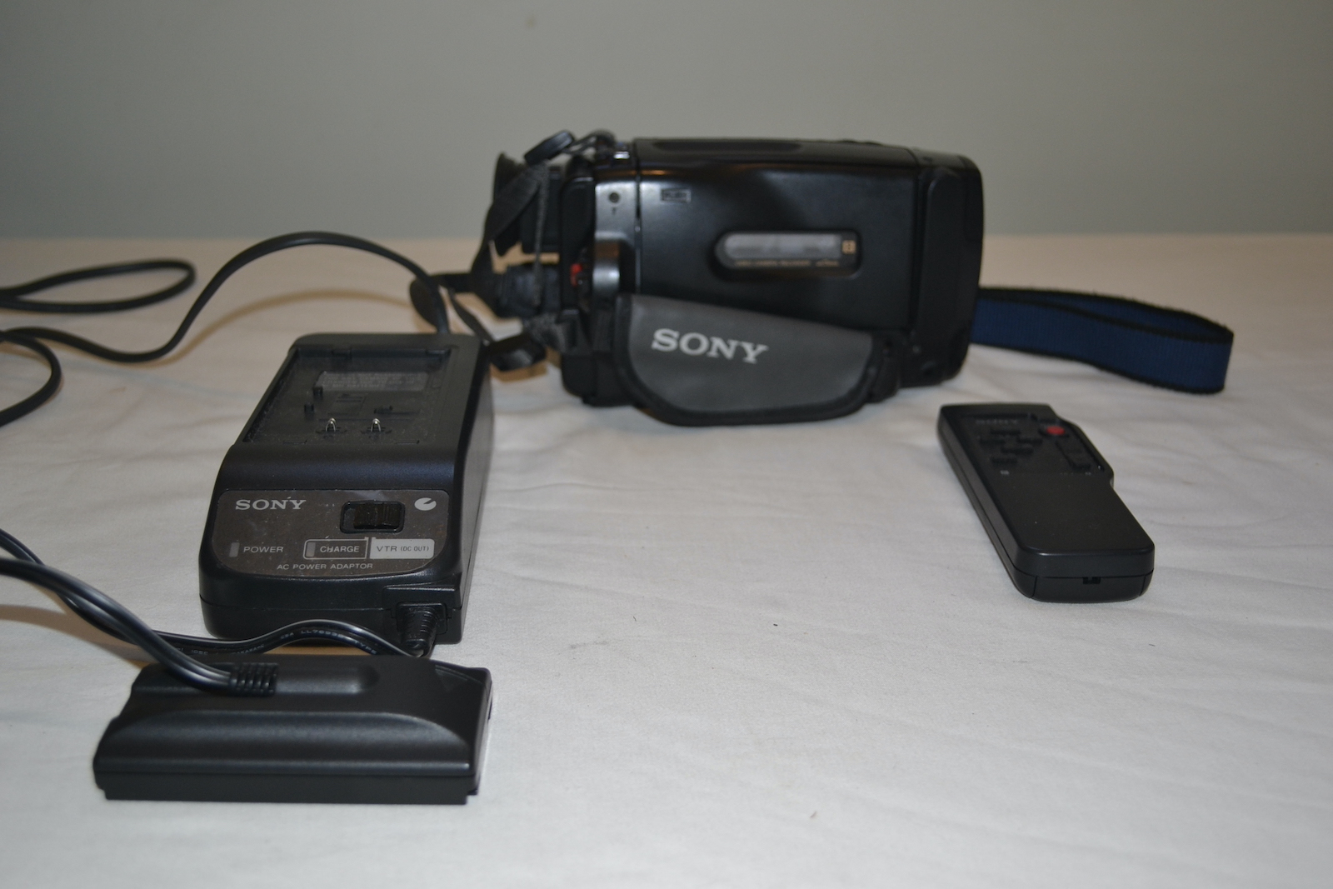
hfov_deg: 49.5
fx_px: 1444
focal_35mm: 39
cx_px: 666
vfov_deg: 34.2
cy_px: 444
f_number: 4.2
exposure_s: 1/60
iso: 450
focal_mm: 26
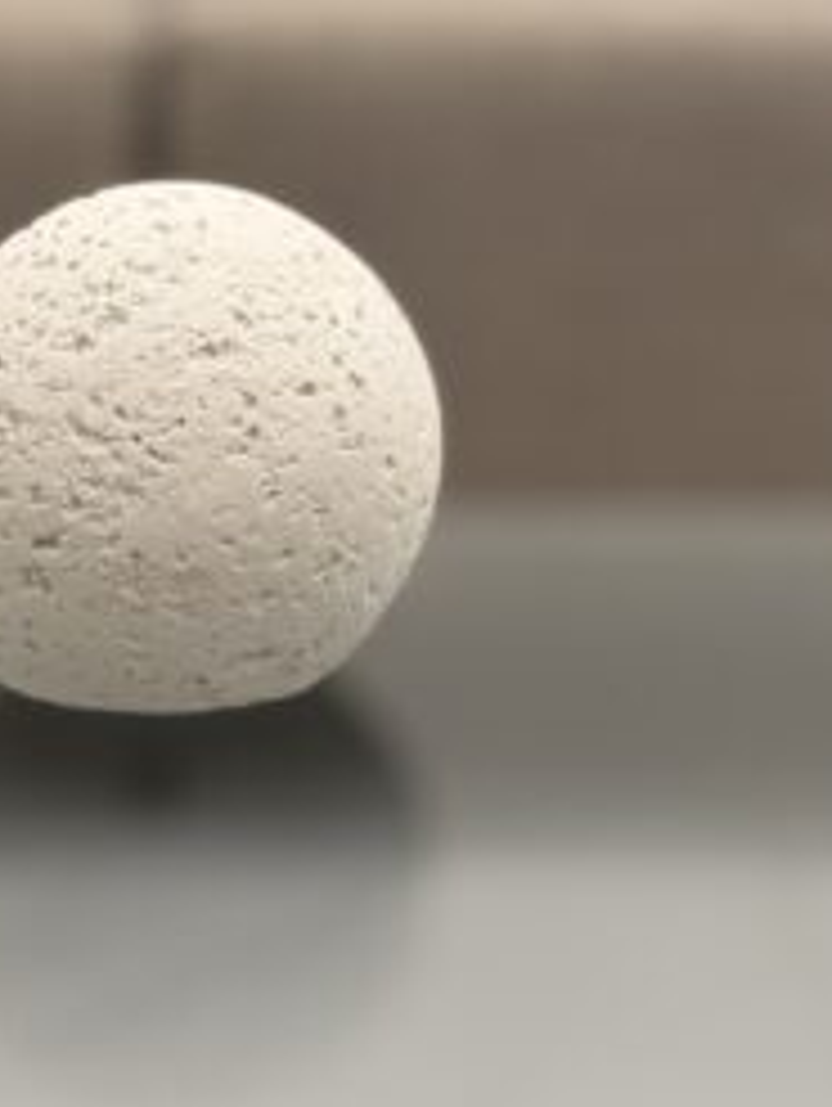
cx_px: 202
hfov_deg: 18.8
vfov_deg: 25.0
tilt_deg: -14.3
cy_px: 504
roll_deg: -0.7
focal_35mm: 78
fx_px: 2495
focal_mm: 6.76
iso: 80
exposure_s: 1/50
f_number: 1.78
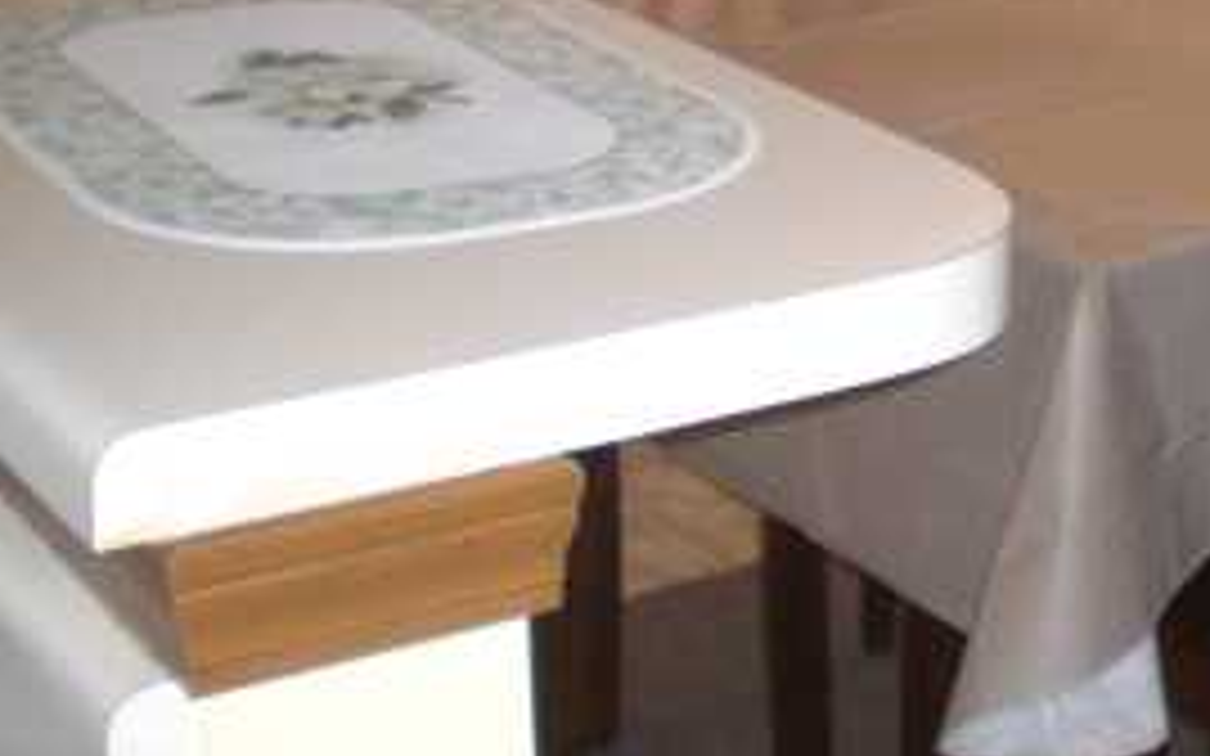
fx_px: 3165
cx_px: 1219
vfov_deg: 13.0
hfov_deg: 20.9
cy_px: -315
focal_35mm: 96
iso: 200
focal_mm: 6.3
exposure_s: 1/60
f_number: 3.1
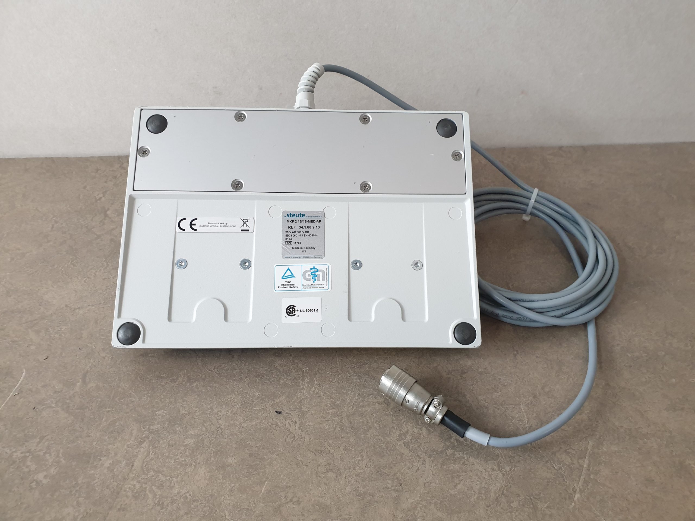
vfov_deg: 53.1
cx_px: 348
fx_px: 522
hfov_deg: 67.3
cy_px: 260
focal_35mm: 26
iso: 250
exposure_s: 1/50
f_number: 2.4
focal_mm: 4.3
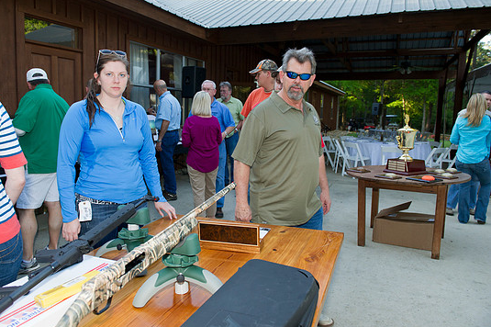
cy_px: 152
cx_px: 227
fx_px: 354
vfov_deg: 49.5
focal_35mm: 26
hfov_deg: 69.3
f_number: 5
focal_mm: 24
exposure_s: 1/160
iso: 320
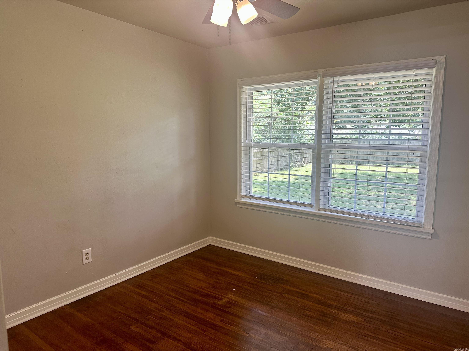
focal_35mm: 24
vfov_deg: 56.8
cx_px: 234
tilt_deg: -6.5
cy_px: 176
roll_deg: +0.1
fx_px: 325
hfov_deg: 71.6
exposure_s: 1/120
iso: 80
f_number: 1.78
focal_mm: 6.86
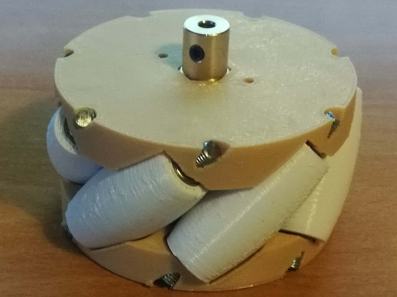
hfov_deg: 65.3
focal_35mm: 27
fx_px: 310
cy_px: 148
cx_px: 198
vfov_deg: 51.3
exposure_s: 1/25
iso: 500
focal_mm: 4.5
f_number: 2.2
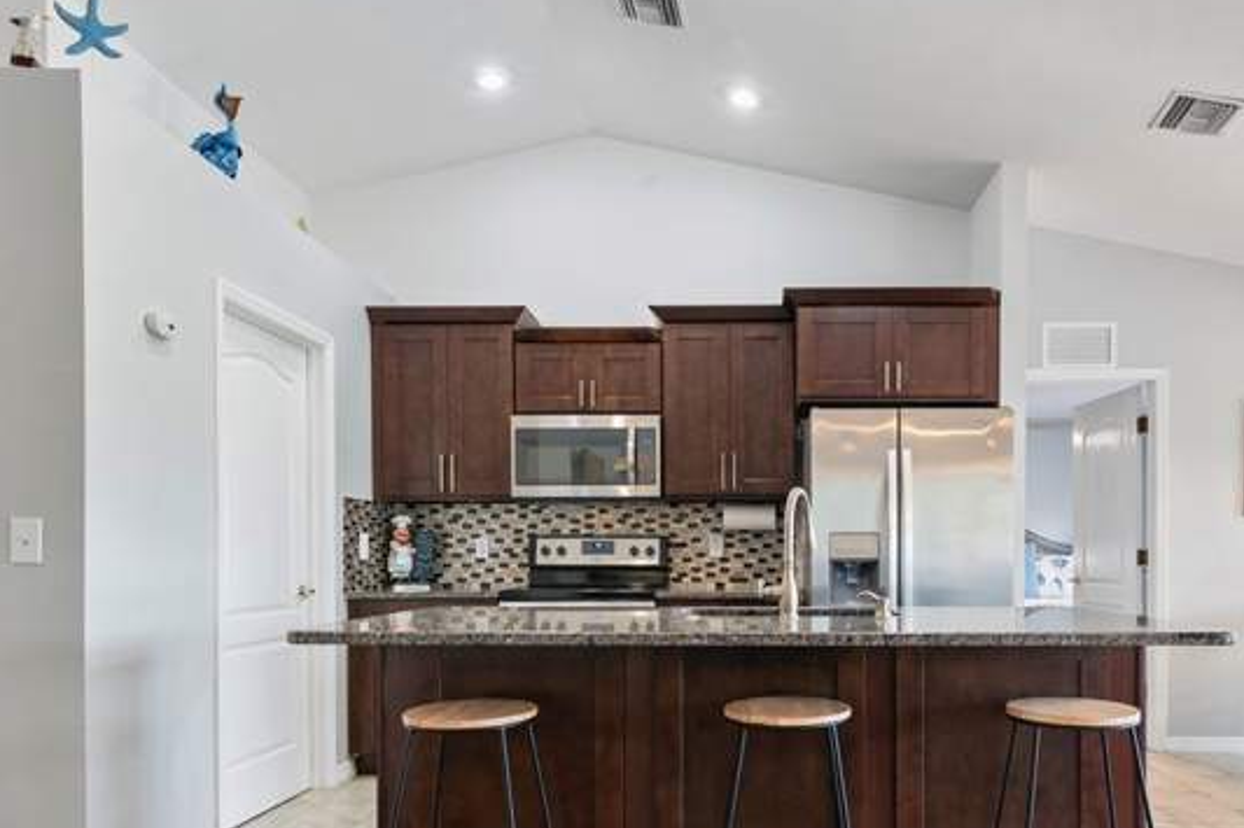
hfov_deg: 66.6
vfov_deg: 47.1
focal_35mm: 27
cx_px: 763
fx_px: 933
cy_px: 553
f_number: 10
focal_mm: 18
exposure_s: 1/2
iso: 640
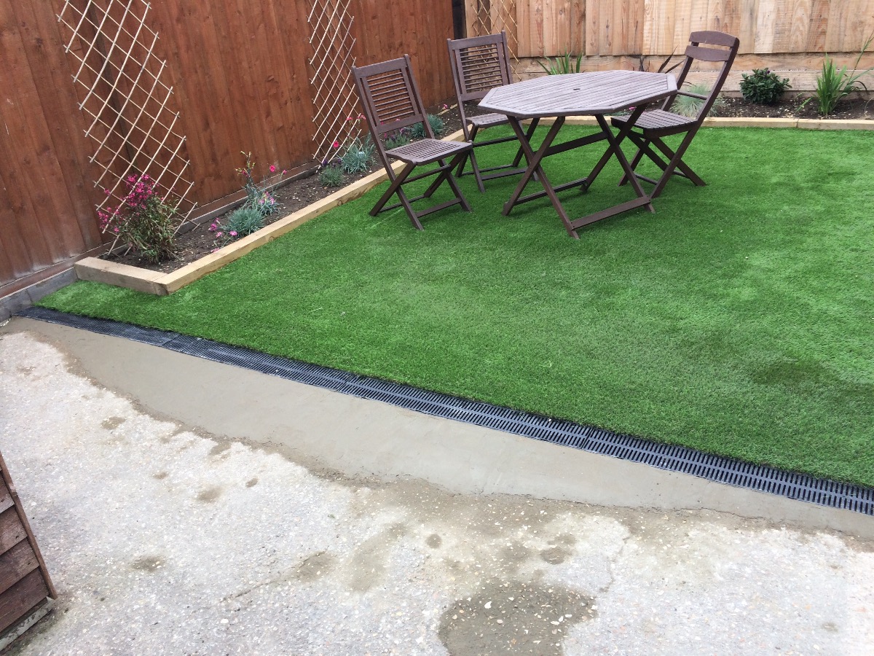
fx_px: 732
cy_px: 328
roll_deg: +6.8
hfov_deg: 61.7
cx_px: 437
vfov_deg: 48.2
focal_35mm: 29
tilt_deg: -26.0
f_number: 2.2
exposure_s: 1/339
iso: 32
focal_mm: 4.15
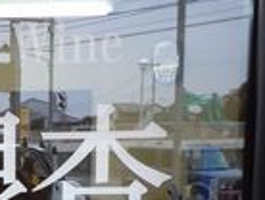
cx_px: -69
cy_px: 250
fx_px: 621
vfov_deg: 17.3
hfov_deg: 21.9
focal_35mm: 81
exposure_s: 1/60
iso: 125
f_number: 3.7
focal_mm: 5
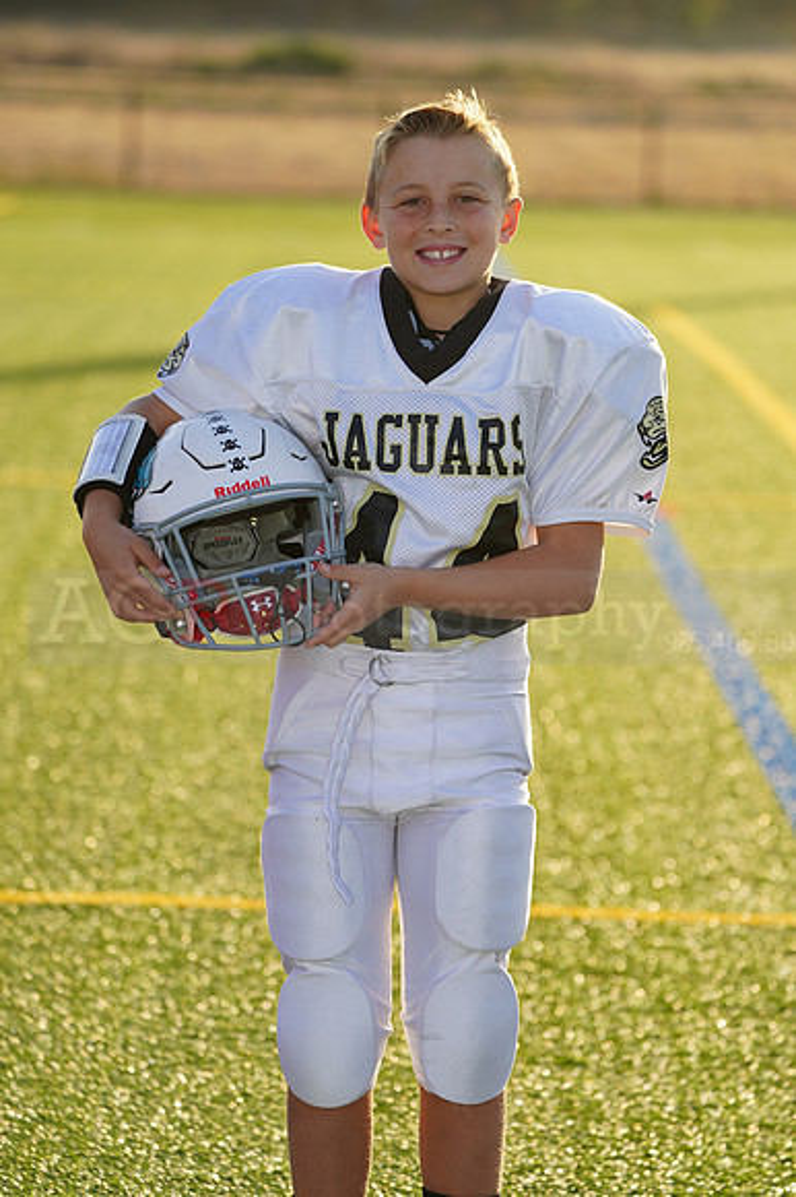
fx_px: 6641
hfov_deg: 6.9
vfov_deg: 10.3
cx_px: 398
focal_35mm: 200
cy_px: 598
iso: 100
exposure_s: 1/250
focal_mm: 200
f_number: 5.6
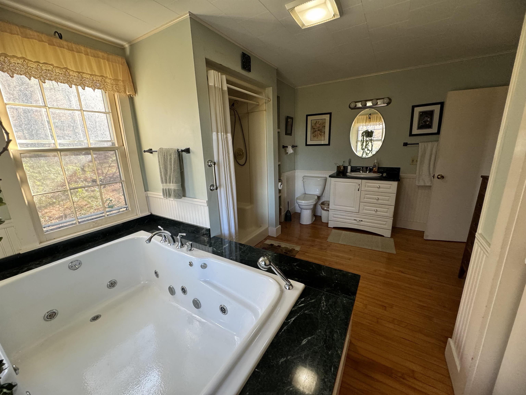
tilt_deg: -14.4
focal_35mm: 14
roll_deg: +2.4
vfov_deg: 85.7
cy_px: 198
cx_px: 263
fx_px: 213
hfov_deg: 102.1
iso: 200
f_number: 2.2
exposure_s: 1/120
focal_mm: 2.22
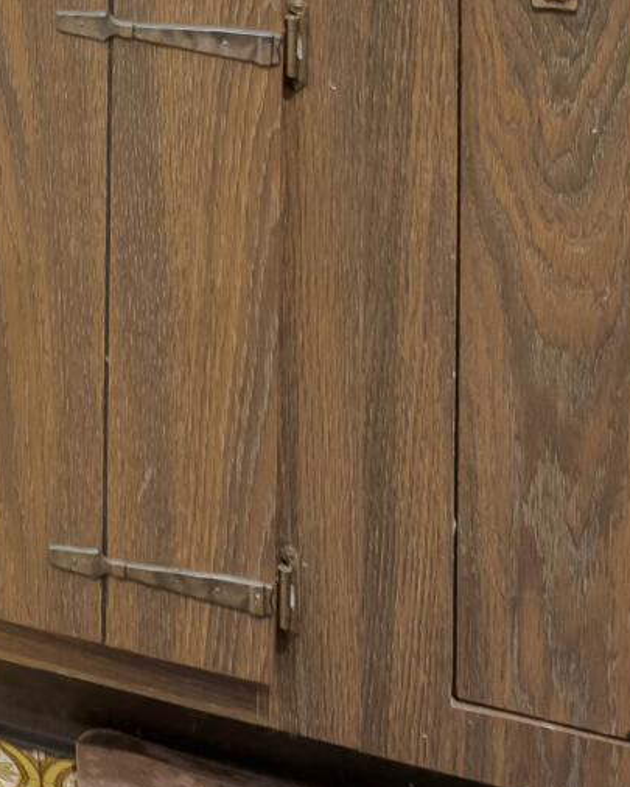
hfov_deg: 10.3
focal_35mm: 89
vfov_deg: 18.3
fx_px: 2074
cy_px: -498
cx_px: -1419
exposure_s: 1/45
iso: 800
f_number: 8
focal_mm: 16
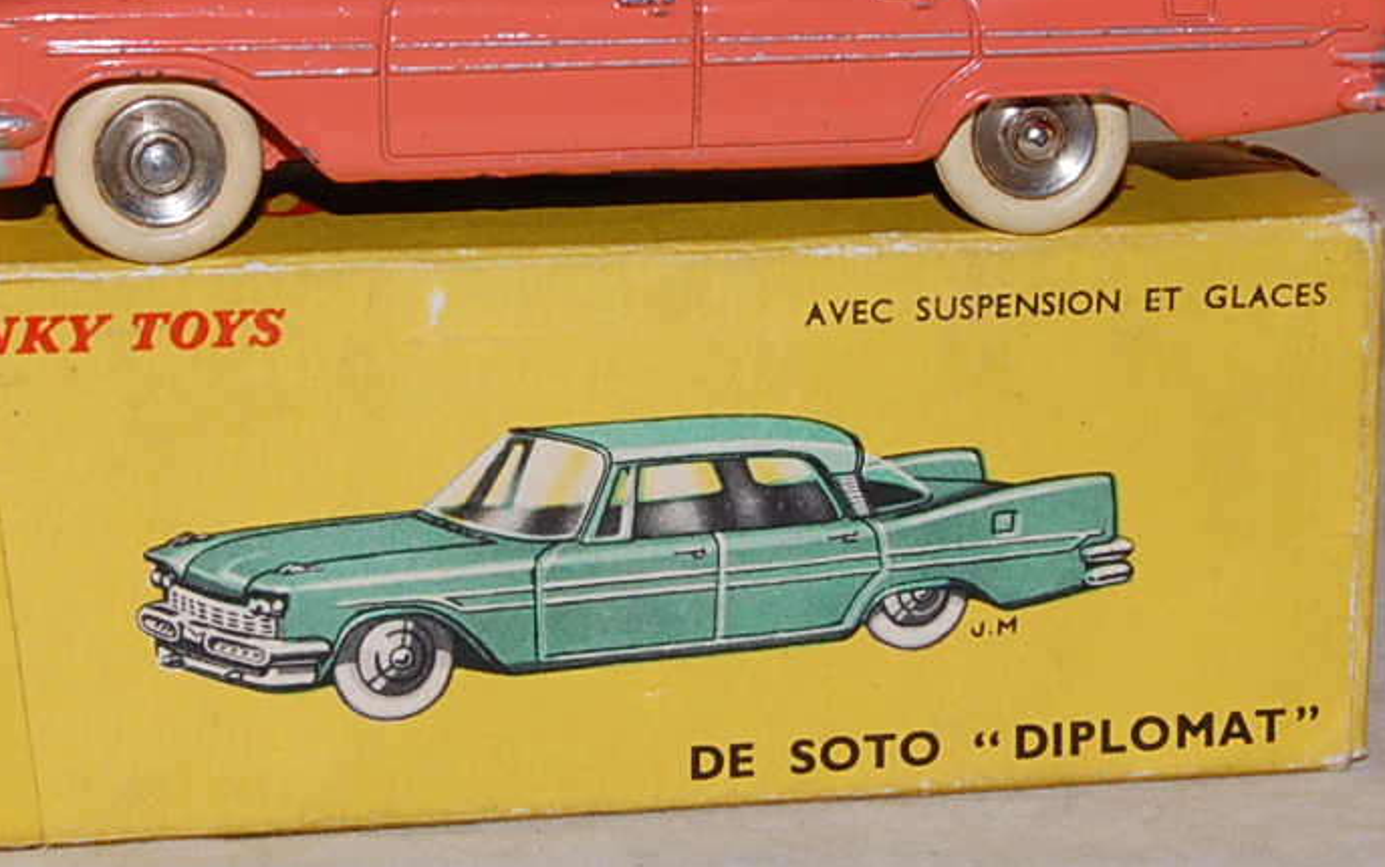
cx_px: 562
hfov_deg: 16.4
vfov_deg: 10.3
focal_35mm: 127
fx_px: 4796
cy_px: 188
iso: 400
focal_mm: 38
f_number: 20
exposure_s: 1/60
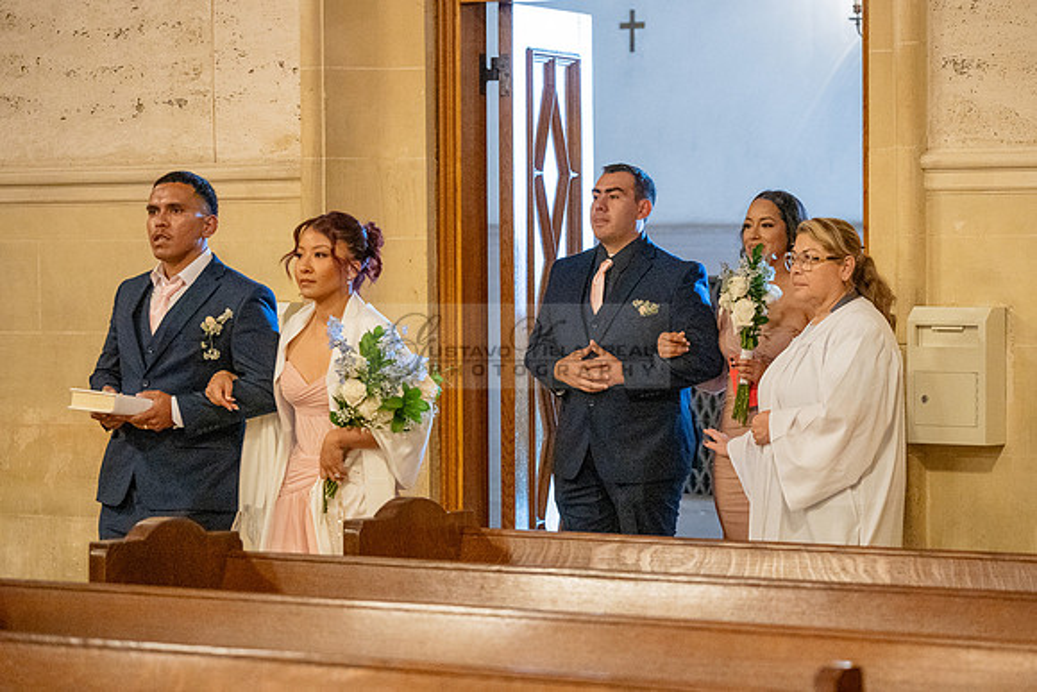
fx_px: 3910
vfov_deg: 10.1
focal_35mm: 136
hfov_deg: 15.1
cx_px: 586
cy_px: 361
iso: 3200
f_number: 4
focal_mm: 120
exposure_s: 1/200
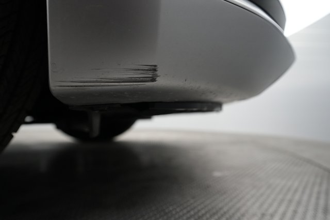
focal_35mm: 28
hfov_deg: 65.5
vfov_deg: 46.4
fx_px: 257
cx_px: 165
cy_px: 110
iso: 3200
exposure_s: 1/100
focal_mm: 28
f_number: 4.5
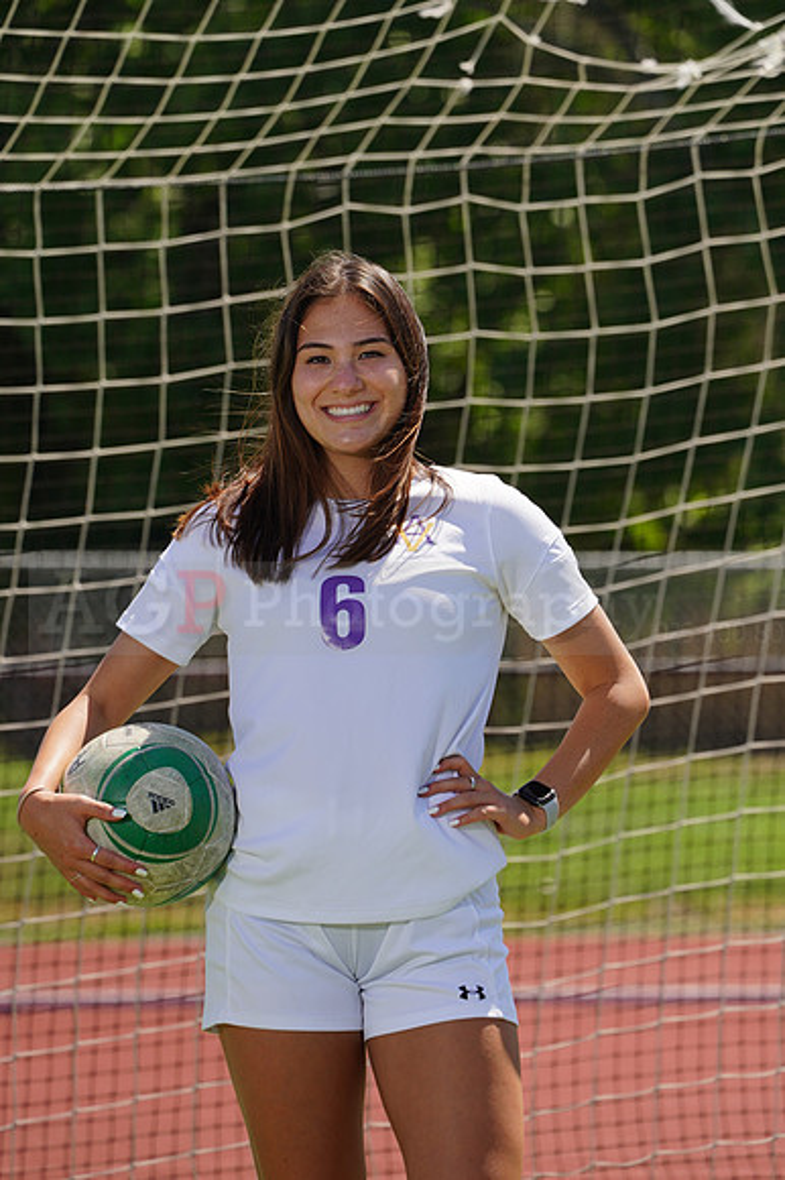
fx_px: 13098
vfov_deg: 5.2
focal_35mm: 400
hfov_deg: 3.4
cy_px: 590
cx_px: 392
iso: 200
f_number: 13
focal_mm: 400
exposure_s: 1/250
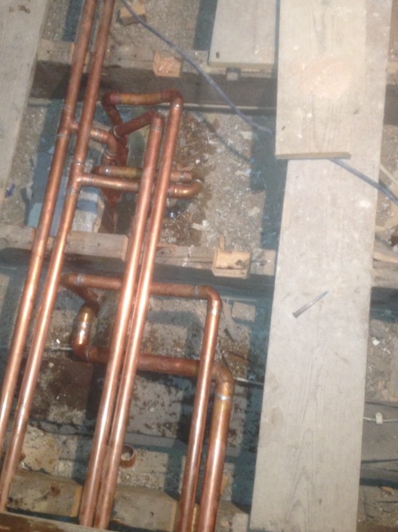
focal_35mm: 48
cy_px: 232
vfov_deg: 39.6
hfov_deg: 30.3
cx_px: 196
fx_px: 736
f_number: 2.4
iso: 160
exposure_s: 1/20
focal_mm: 4.28
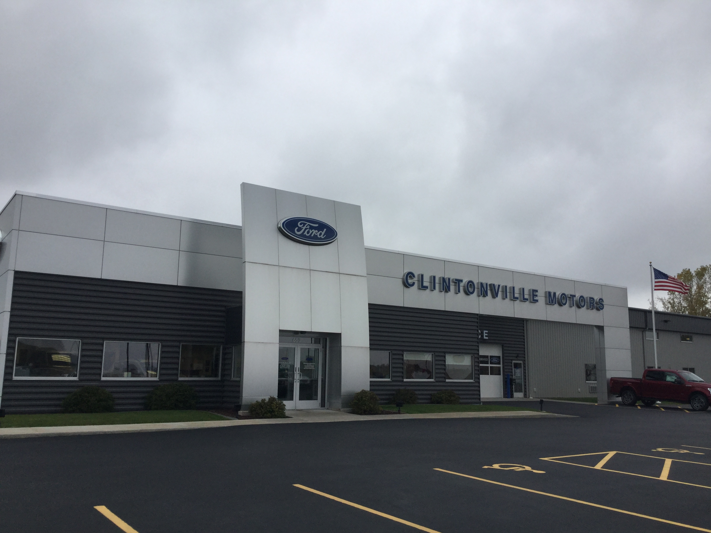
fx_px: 637
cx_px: 356
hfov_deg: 58.4
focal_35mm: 31
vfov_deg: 45.4
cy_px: 266
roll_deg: -1.5
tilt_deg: +7.9
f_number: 2.4
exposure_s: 1/500
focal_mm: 3.3
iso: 25
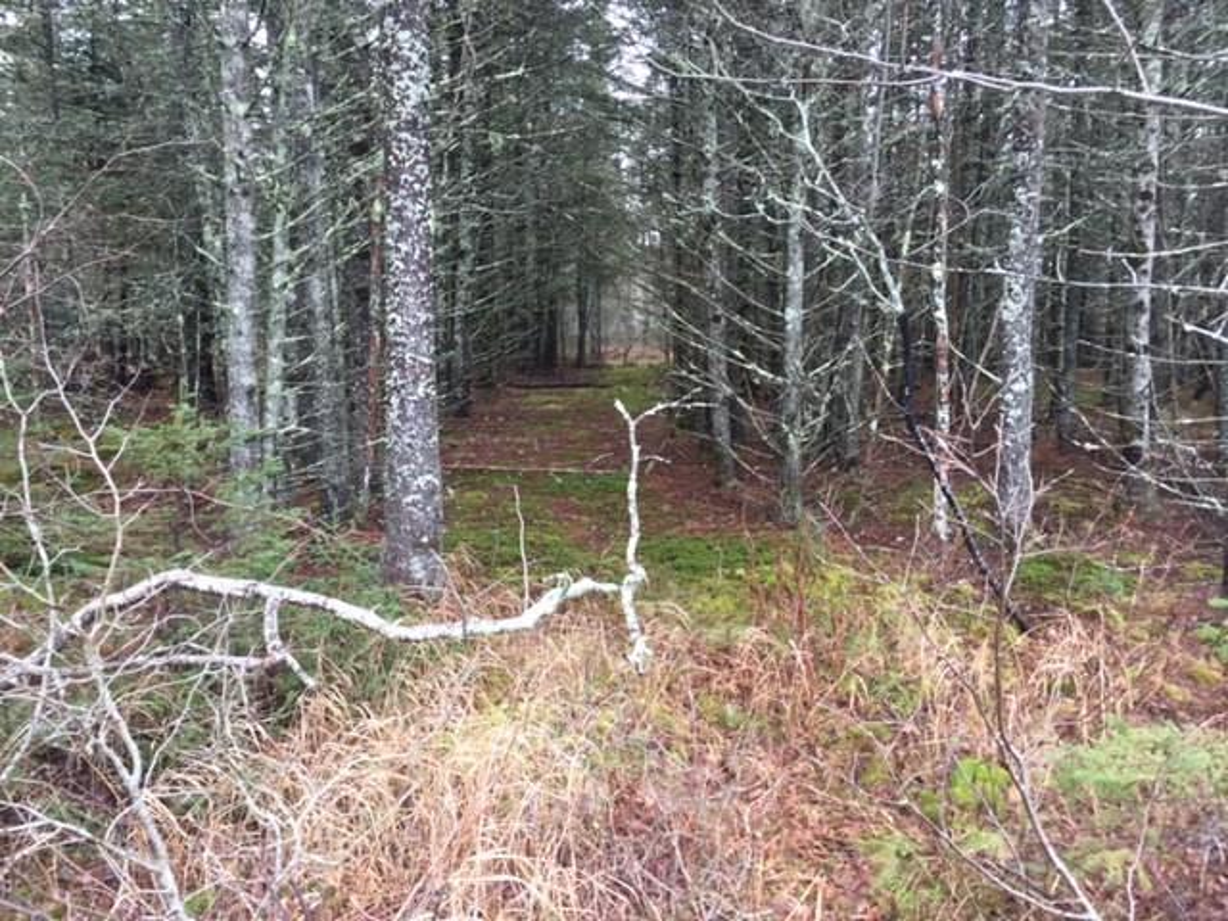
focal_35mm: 29
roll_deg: +0.6
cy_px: 460
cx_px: 614
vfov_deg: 48.2
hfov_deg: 61.7
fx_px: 1029
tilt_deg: -7.9
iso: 32
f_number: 2.2
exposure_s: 1/30
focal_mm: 4.15
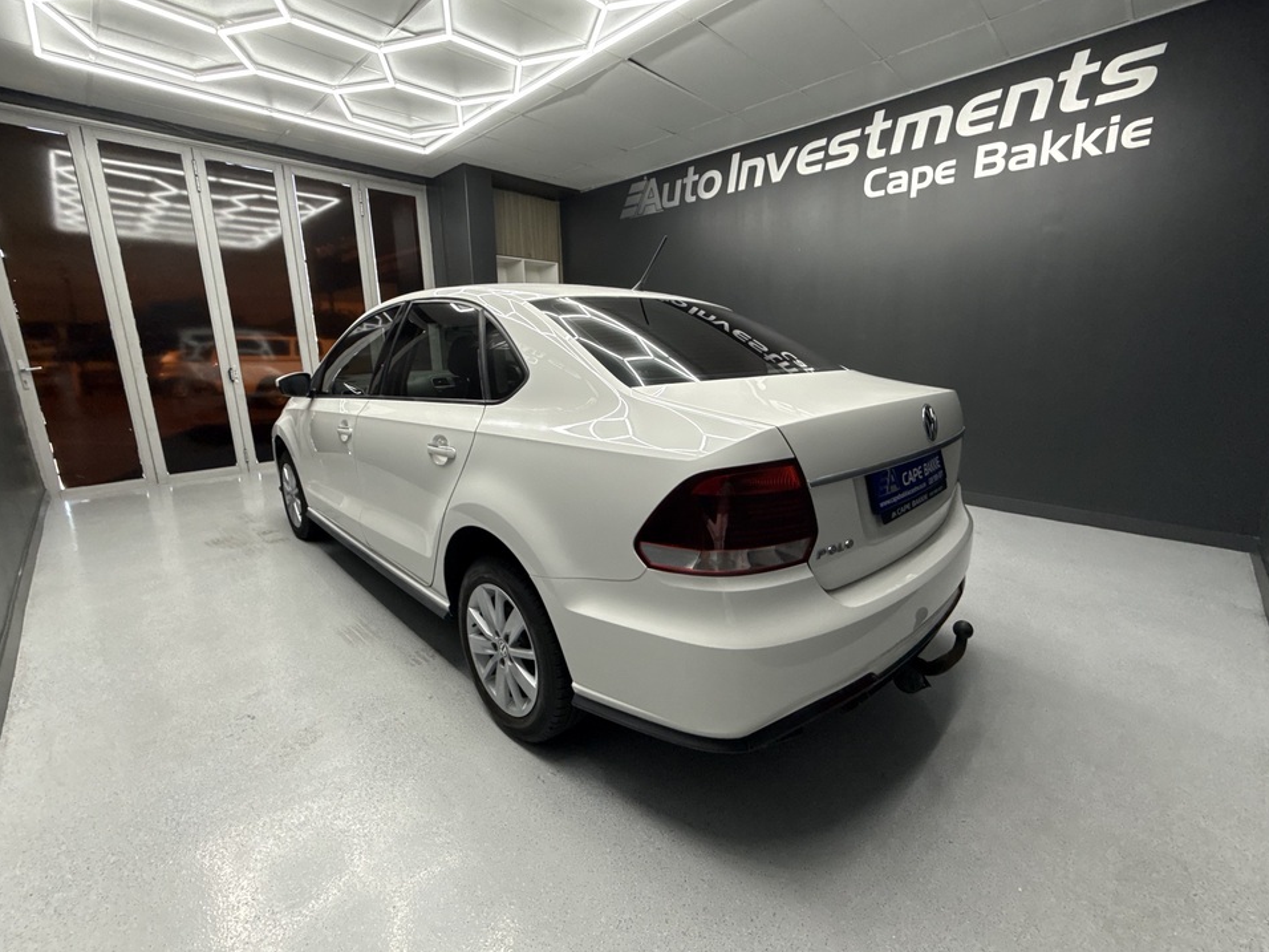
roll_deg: +0.3
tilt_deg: -12.5
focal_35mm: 15
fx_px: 550
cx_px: 650
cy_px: 467
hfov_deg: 98.2
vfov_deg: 81.7
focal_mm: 2.22
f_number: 2.2
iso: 125
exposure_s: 1/100
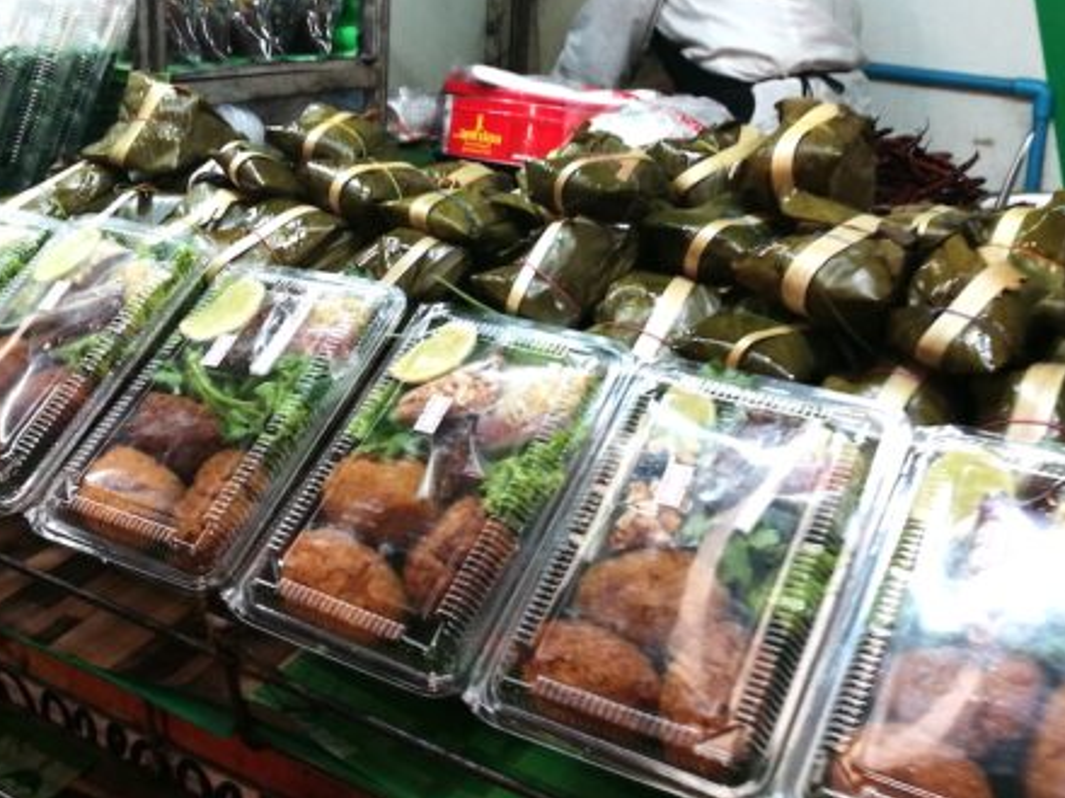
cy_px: 236
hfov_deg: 43.8
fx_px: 1323
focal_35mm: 43
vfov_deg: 33.2
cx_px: 499
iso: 160
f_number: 16
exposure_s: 1/50
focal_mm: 4.5
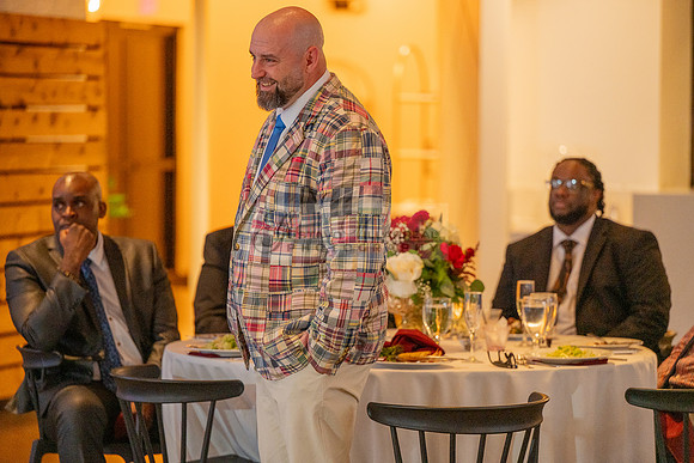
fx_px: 2507
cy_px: 232
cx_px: 347
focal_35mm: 130
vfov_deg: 10.6
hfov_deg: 15.8
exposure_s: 1/320
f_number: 2.8
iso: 1600
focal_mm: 130
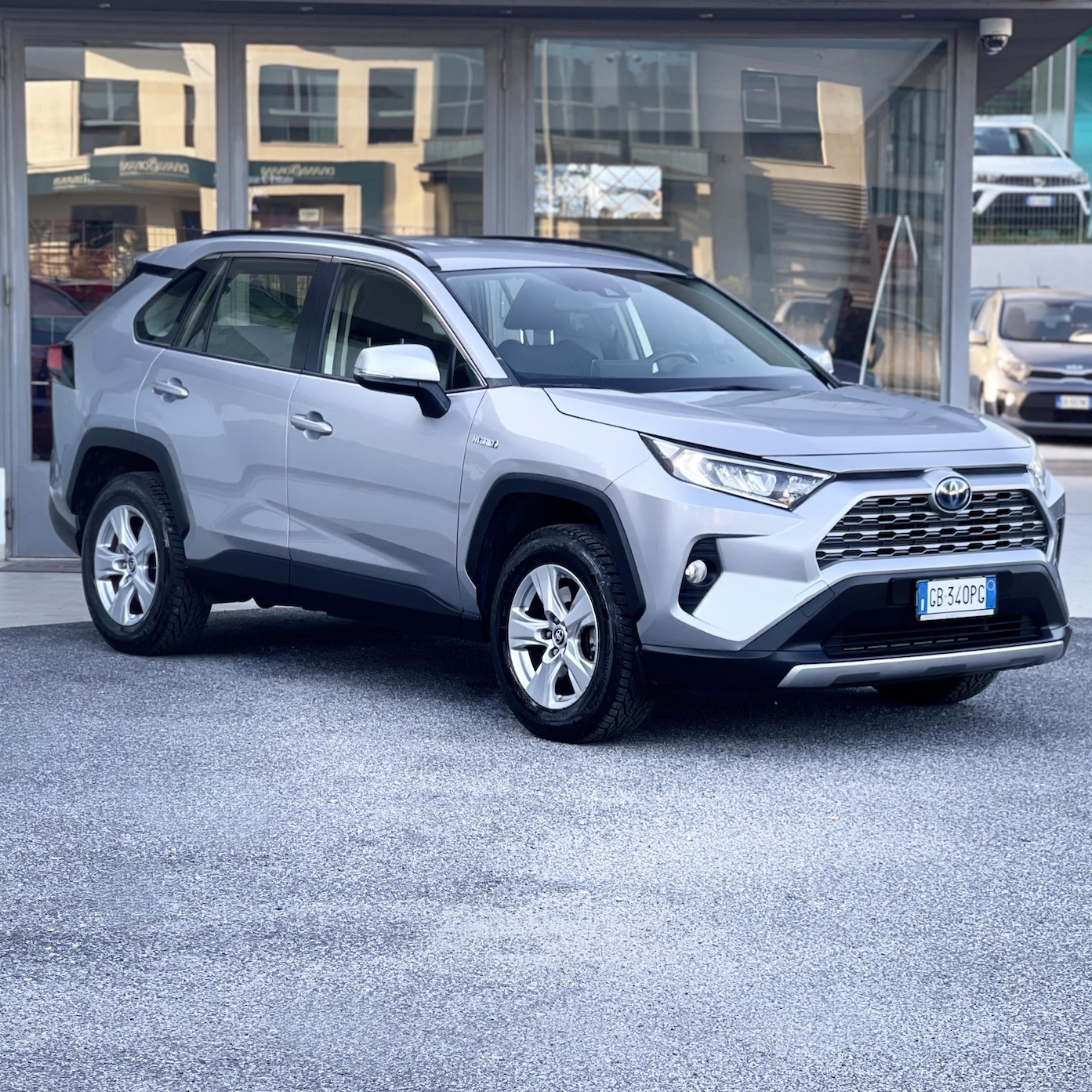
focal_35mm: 76
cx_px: 580
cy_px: 544
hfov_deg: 22.8
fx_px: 2712
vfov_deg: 22.8
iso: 40
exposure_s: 1/121
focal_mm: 7.5
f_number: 2.2
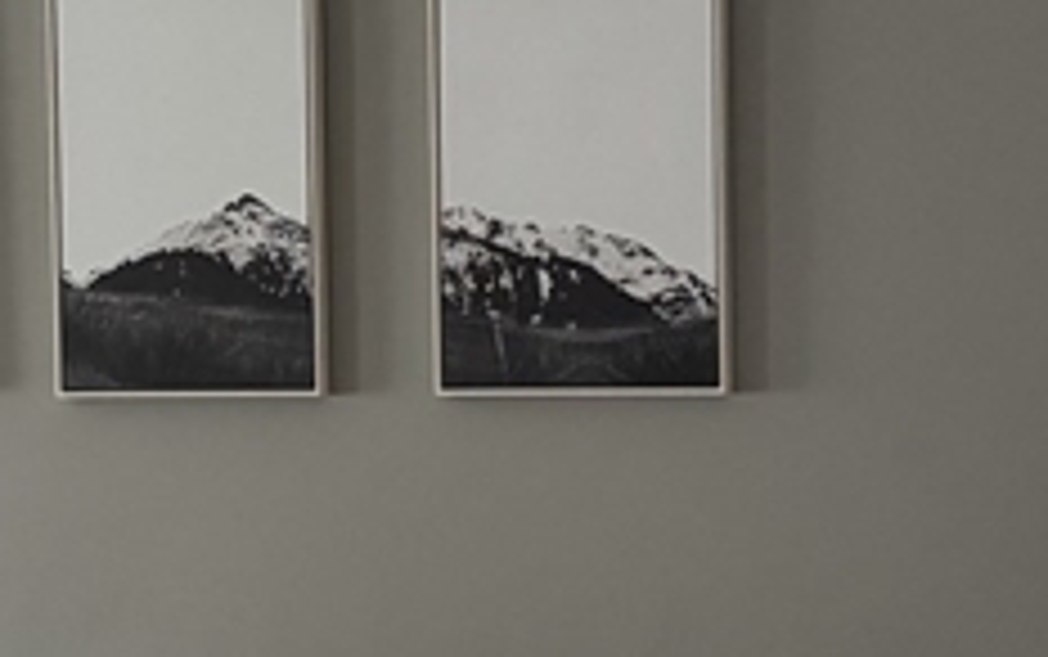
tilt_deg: -0.3
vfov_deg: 10.8
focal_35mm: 121
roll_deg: +0.6
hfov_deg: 17.1
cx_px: 207
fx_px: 3458
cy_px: 342
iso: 400
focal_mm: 5.96
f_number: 1.6
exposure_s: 1/60
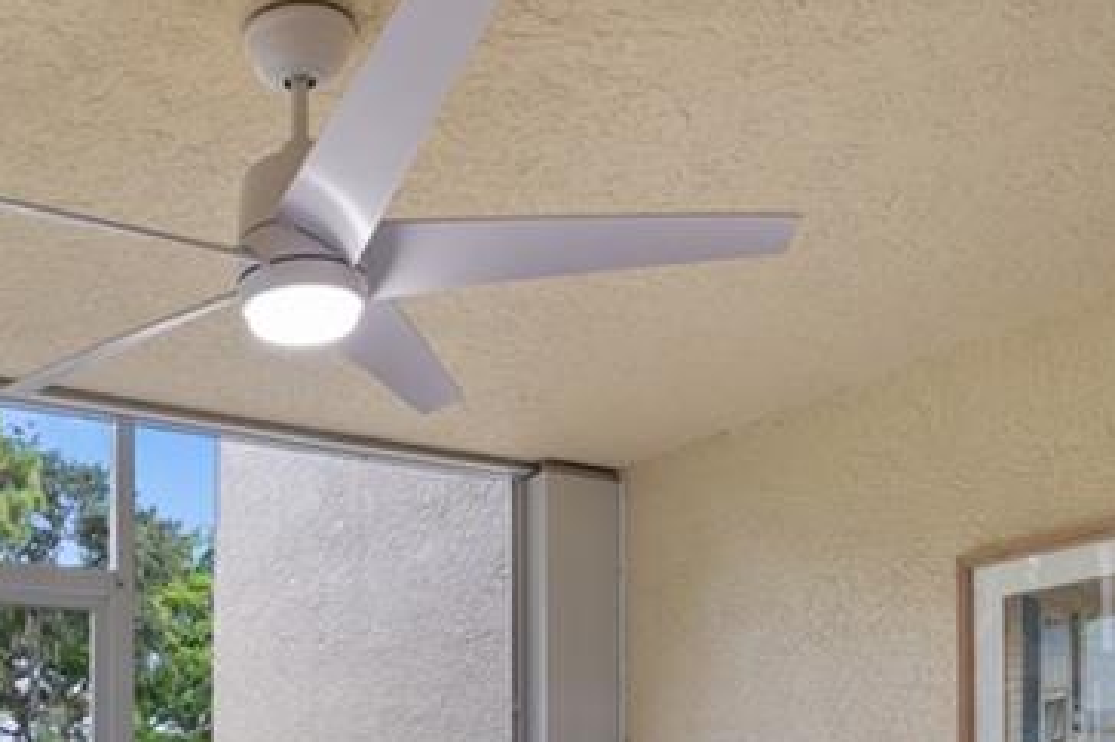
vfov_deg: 26.5
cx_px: 221
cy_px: 892
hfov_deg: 41.7
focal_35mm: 45
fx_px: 1392
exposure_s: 1/6
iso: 640
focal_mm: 16
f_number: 9
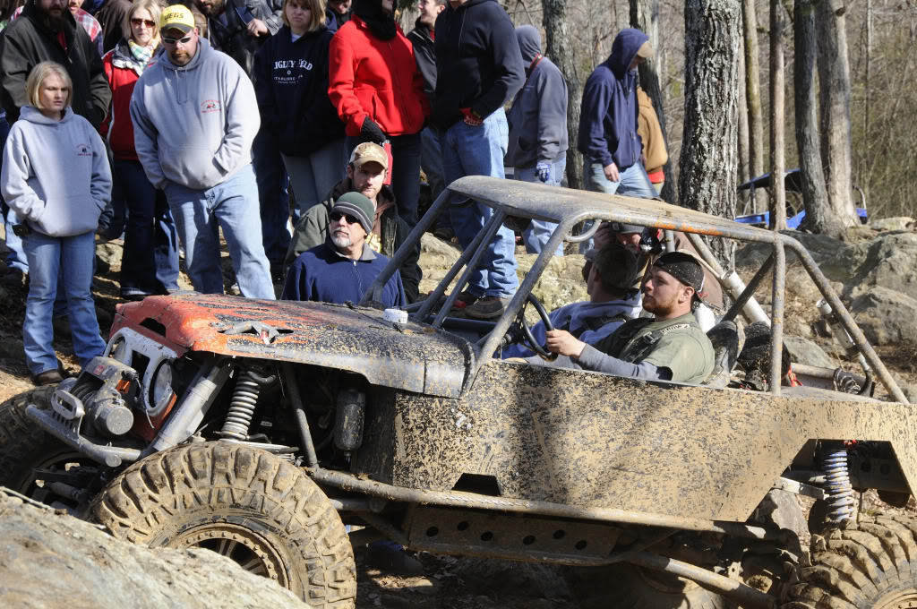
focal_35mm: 120
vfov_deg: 11.4
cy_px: 304
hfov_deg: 17.1
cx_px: 458
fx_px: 3053
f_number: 11
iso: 200
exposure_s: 1/125
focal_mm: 80
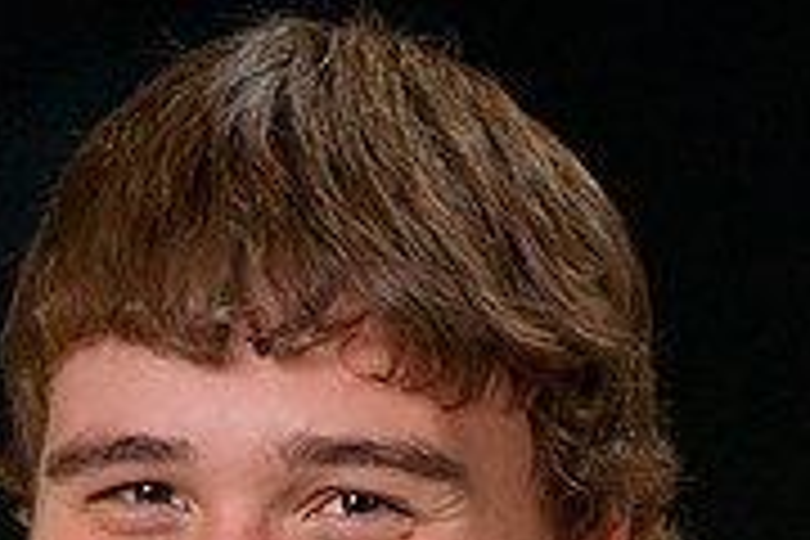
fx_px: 6524
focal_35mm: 290
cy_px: 722
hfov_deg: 7.1
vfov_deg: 4.7
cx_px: 472
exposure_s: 1/160
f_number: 7.1
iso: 320
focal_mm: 90
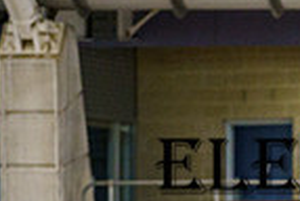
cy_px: 397
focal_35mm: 441
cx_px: 581
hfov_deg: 4.6
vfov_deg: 3.1
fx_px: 3683
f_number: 2.8
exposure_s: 1/1000
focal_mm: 102
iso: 5000
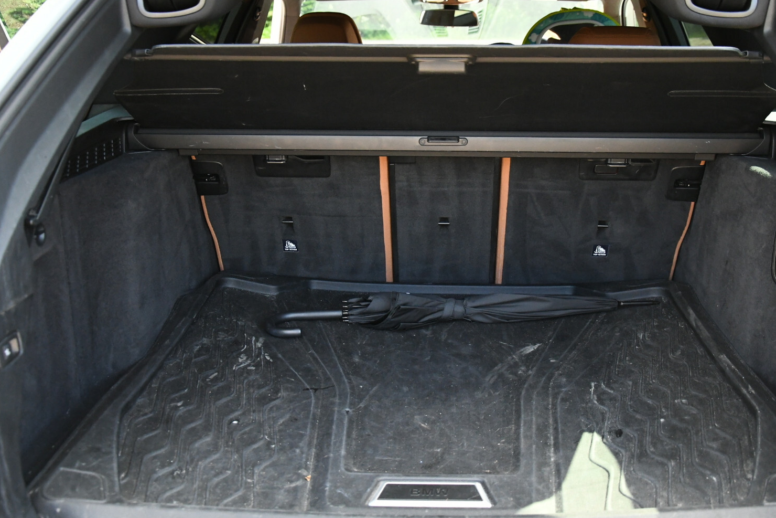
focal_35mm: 40
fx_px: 862
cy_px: 256
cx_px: 418
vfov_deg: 33.4
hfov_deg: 48.4
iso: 3200
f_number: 4
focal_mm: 25
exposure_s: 1/800
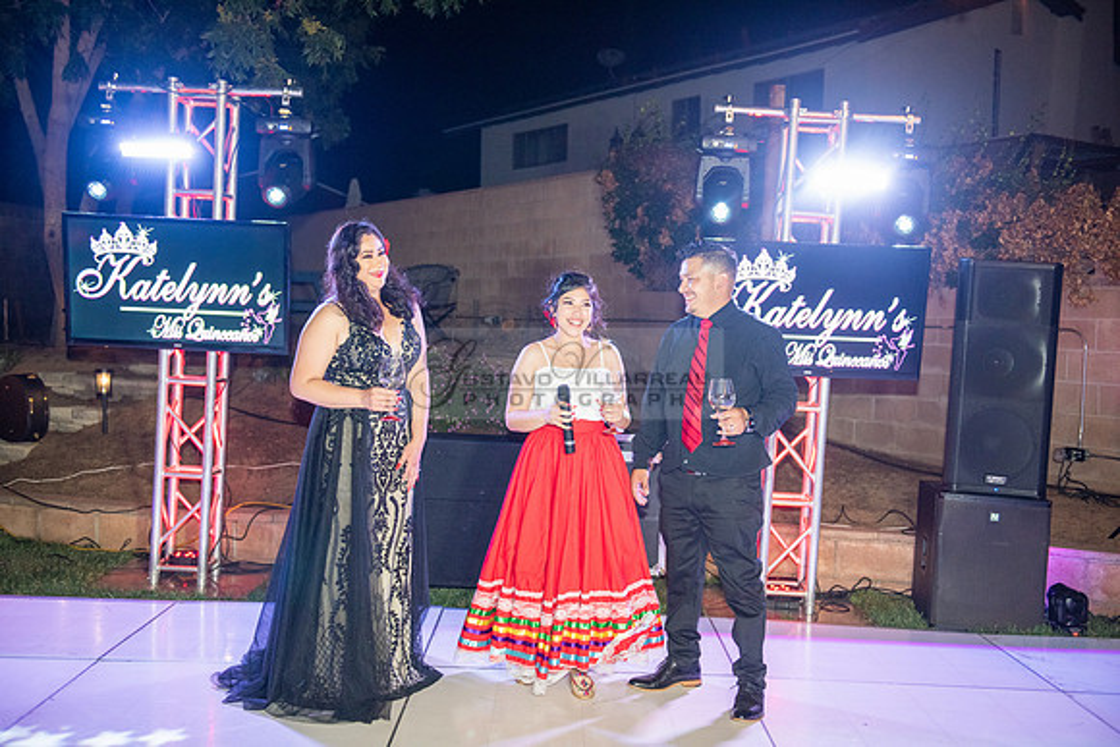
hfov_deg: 50.7
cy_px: 374
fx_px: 1182
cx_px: 560
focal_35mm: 38
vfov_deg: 35.1
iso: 1600
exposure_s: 1/100
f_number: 3.2
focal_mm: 38
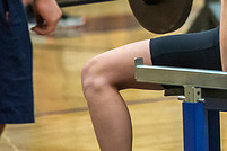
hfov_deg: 3.6
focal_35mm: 576
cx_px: 311
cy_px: -19
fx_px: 3632
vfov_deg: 2.4
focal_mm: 200
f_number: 2.8
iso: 6400
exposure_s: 1/640
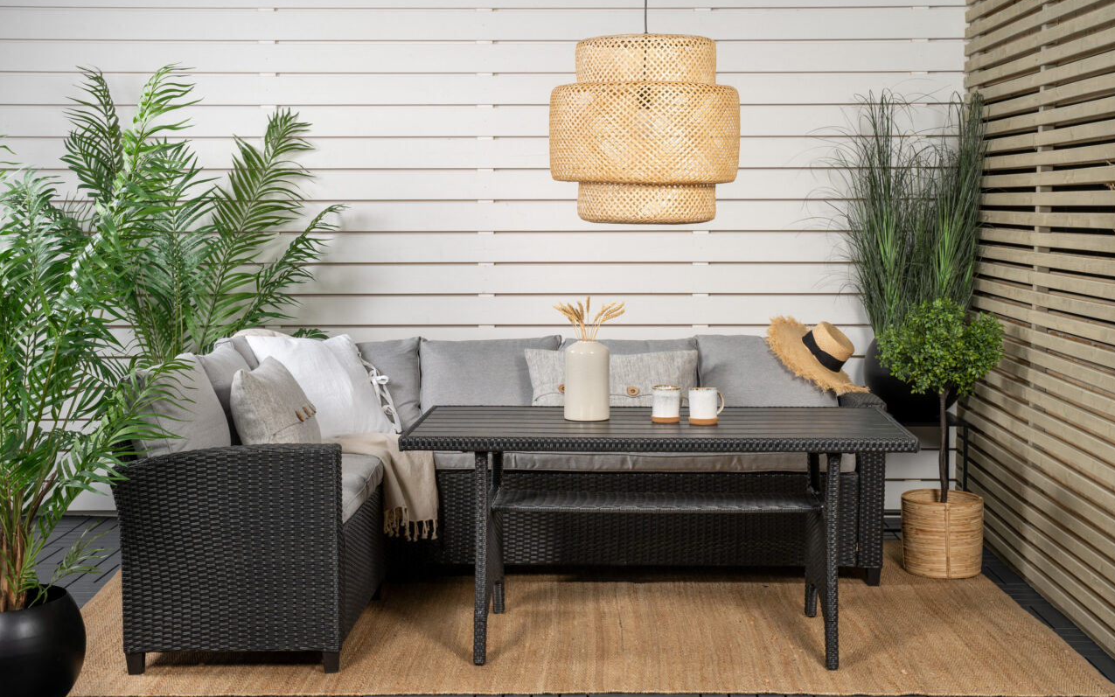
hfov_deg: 38.2
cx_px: 568
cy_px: 353
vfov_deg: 24.4
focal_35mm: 53
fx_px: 1611
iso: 100
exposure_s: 1/160
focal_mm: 51
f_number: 11
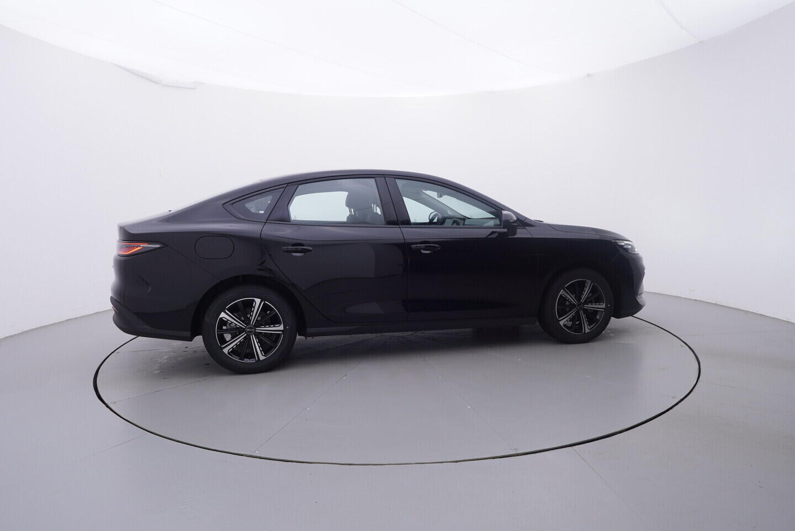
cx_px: 398
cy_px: 266
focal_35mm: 22
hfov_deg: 77.3
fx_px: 497
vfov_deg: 56.2
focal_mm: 15
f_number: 5
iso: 200
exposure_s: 1/80
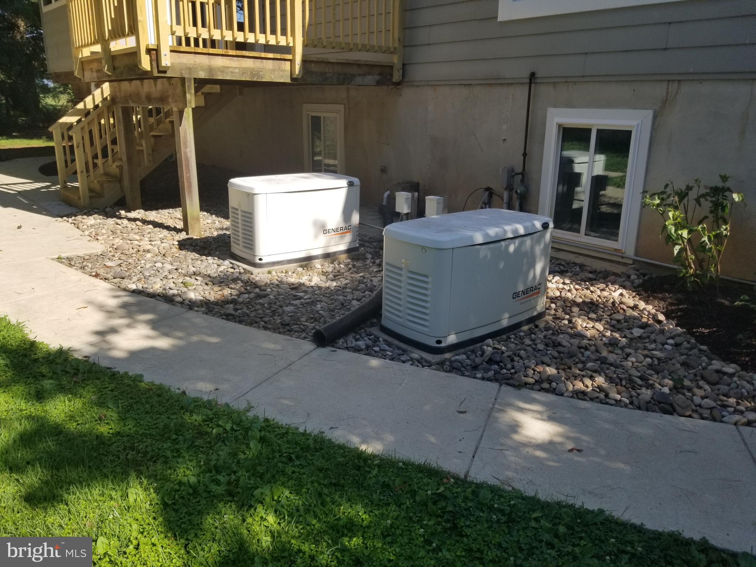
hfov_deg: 67.3
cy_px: 284
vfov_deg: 53.1
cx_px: 378
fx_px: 568
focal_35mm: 26
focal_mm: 4.3
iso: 50
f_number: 1.7
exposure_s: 1/1658
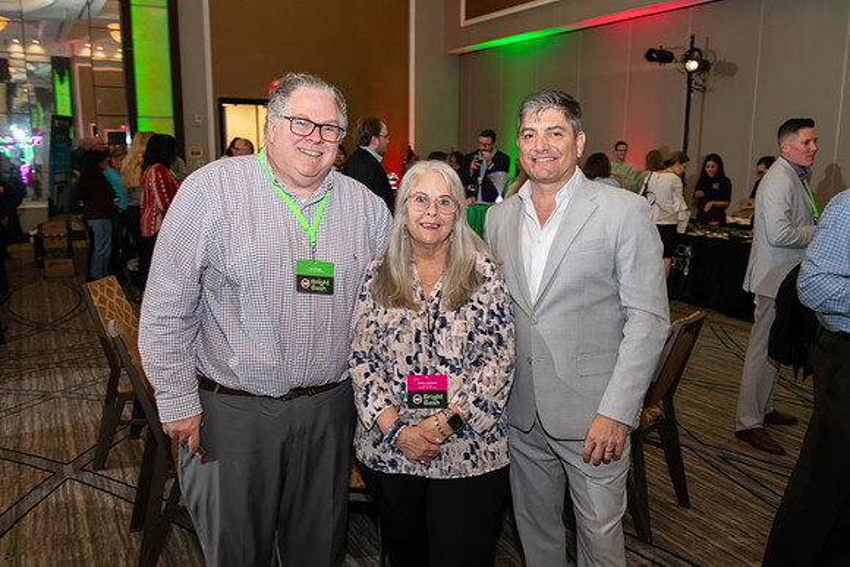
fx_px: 756
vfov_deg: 41.1
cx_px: 425
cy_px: 284
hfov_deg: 58.7
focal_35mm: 32
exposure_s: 1/40
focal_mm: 32
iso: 2000
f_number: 5.6
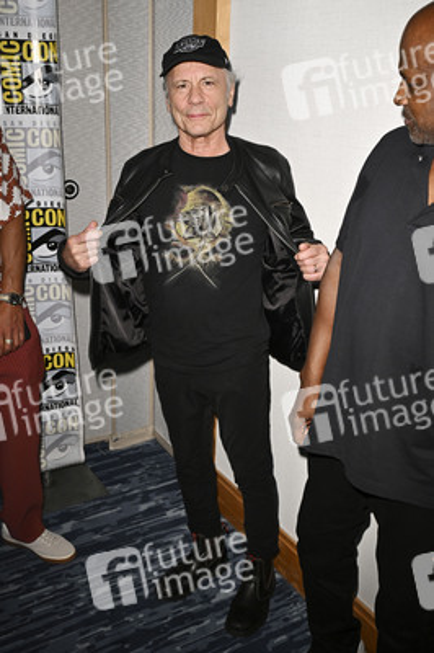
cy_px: 326
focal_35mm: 36
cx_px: 217
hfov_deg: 36.8
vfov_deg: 53.2
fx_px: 652
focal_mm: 36
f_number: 5.6
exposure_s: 1/250
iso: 1250
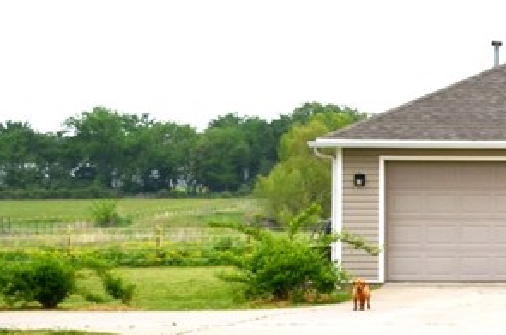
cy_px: 59
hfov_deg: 11.6
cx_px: 884
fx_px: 2327
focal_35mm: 166
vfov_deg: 8.2
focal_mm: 30
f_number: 4.5
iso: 200
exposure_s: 1/200
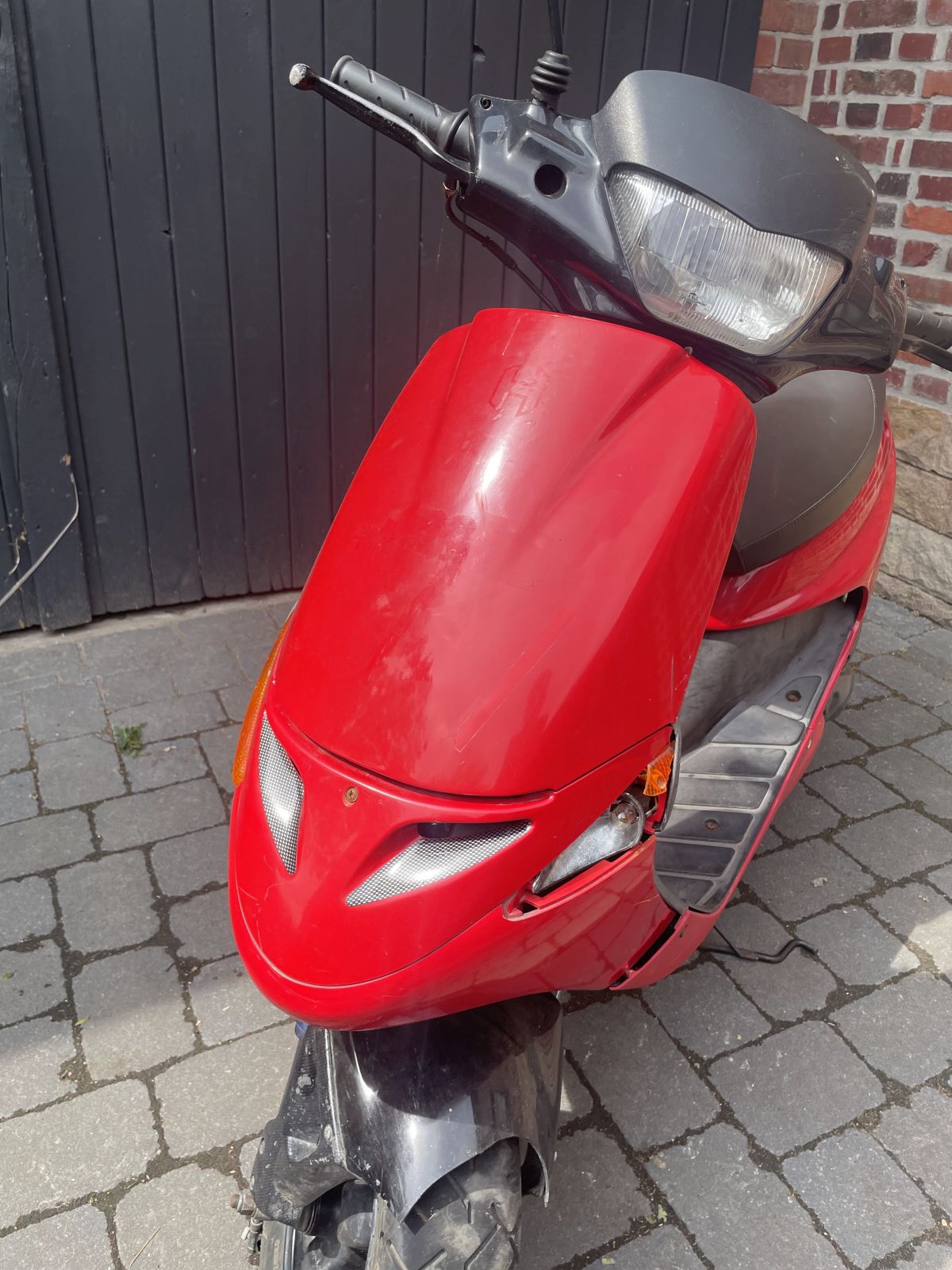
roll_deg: -0.6
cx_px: 476
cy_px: 635
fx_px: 953
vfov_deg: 67.3
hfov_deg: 53.1
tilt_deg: -26.7
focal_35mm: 26
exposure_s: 1/903
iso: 32
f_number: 1.6
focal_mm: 4.2
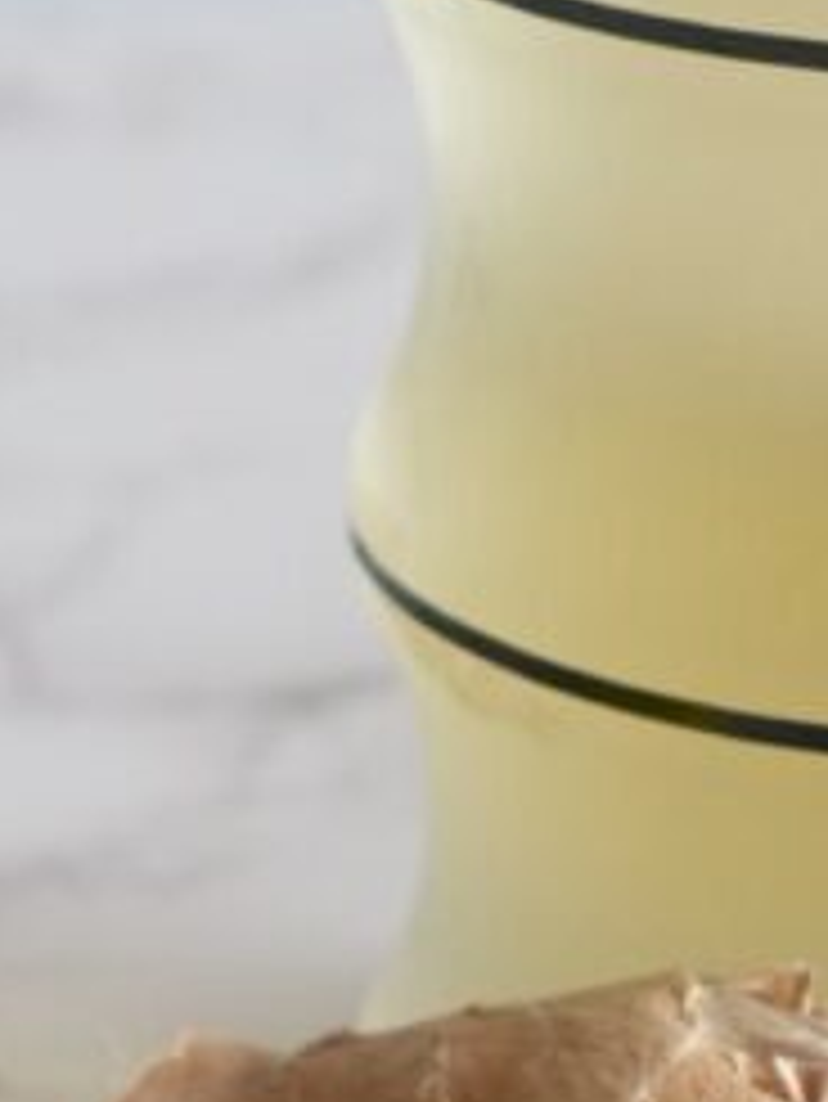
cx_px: 369
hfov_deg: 7.6
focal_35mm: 196
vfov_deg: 9.9
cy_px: -274
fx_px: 6246
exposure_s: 1/100
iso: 1600
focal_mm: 32.5
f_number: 5
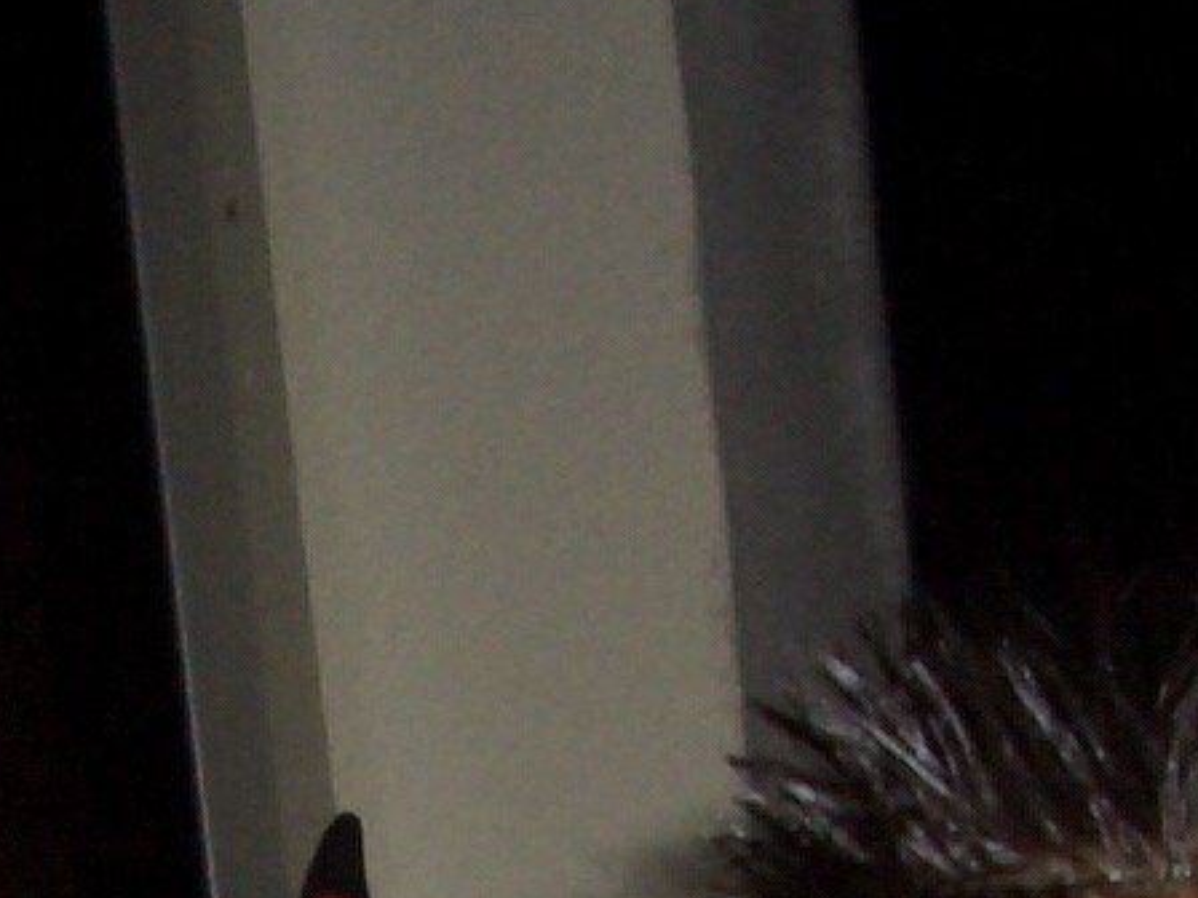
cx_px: 128
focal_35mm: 200
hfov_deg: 9.8
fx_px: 6922
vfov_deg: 6.8
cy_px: 2534
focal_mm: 5.8
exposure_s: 1/60
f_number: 2.6
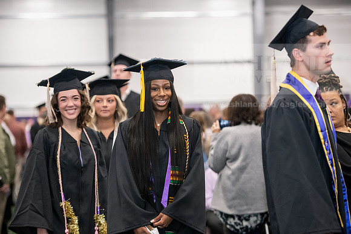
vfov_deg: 12.2
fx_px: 1092
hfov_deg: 18.3
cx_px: 176
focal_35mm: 112
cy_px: 117
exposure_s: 1/200
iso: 3200
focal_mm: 112
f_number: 3.2
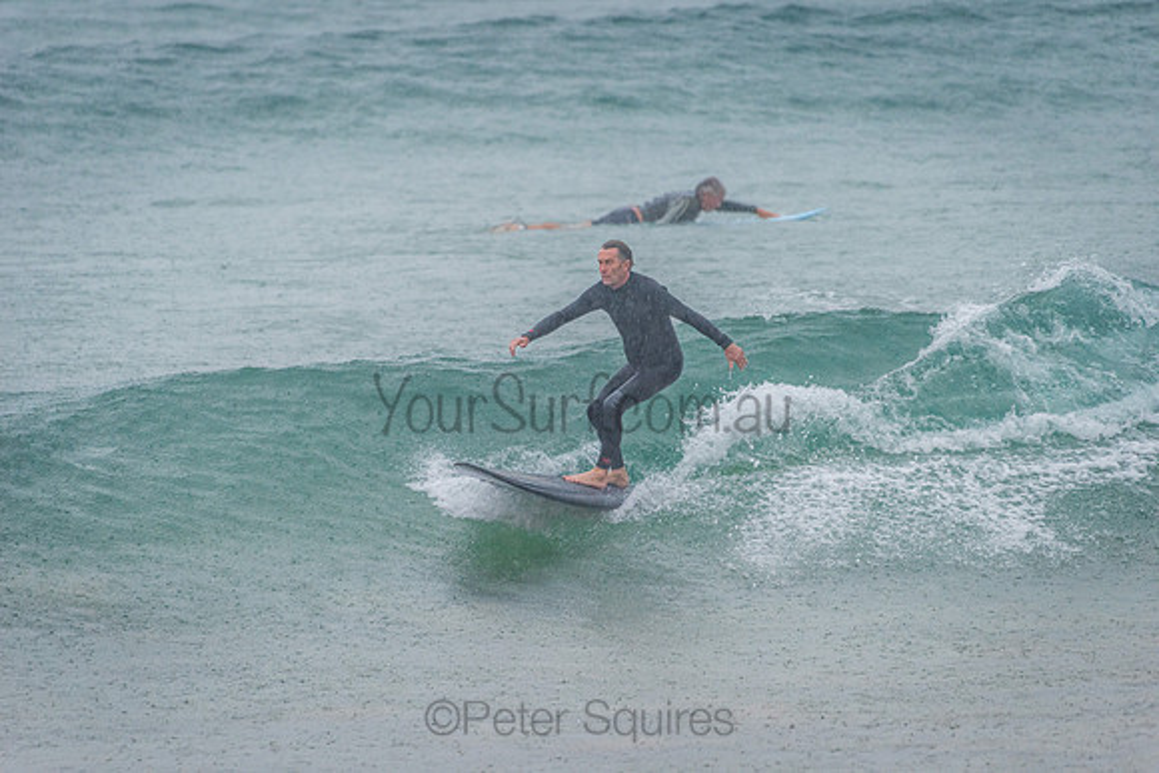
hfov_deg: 4.1
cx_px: 580
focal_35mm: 500
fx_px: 16100
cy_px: 386
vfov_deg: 2.8
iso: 800
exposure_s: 1/320
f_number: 5.6
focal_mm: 500
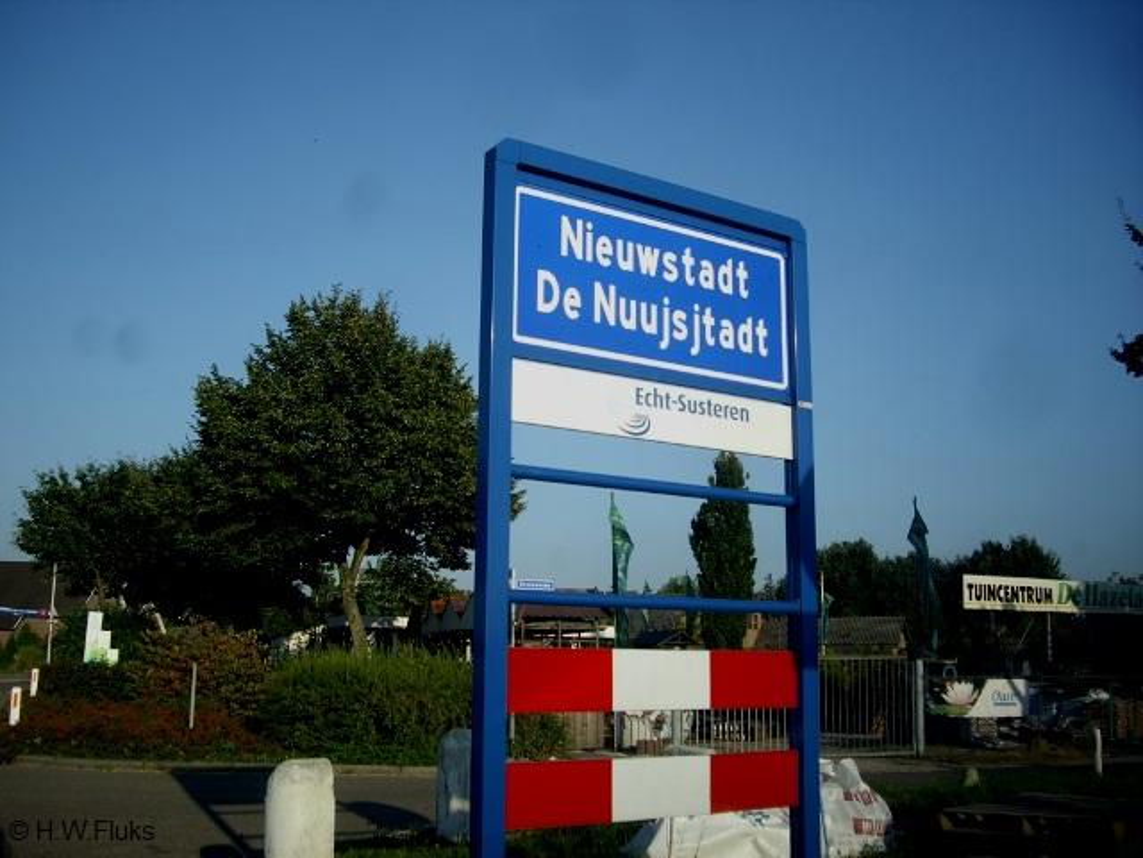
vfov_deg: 37.7
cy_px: 429
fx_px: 1255
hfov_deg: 49.0
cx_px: 572
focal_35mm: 38
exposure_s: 1/500
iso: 64
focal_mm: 7.9
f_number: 2.8
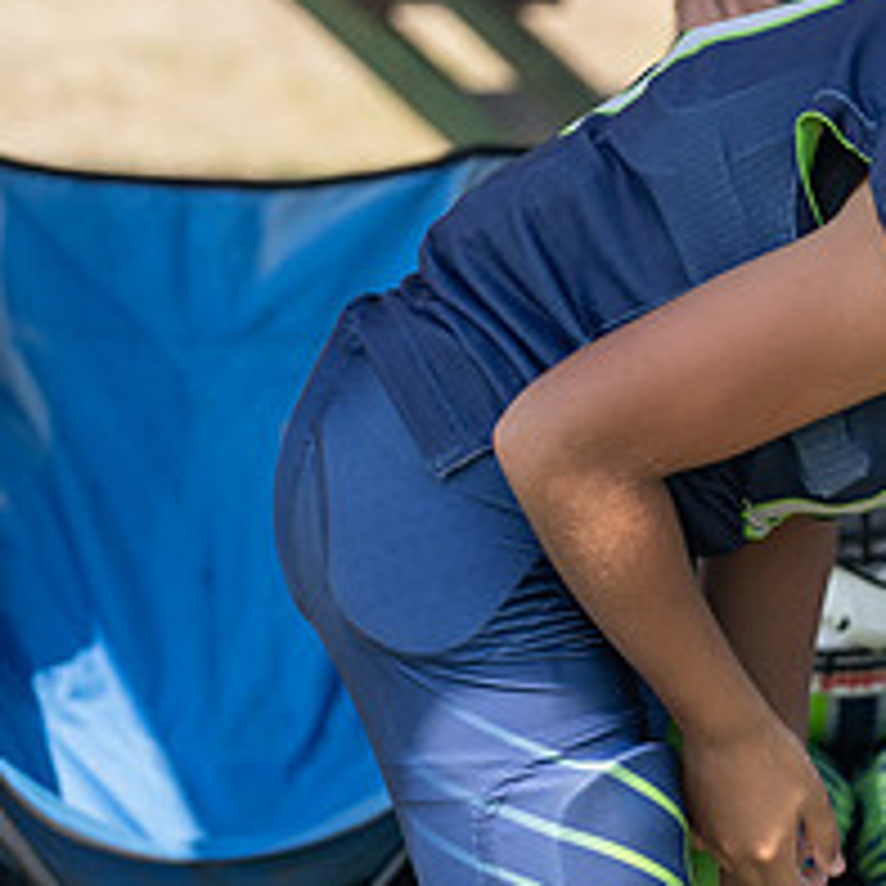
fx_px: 9411
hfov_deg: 5.4
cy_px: 412
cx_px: 1052
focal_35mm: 325
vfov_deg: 5.4
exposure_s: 1/500
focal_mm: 130
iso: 160
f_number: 4
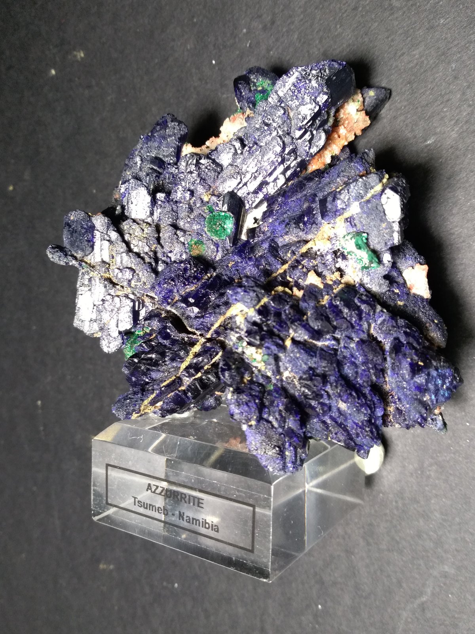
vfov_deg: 67.3
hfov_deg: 53.1
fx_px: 476
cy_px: 317
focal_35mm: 26
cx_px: 238
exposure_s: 1/30
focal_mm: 3.54
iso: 266
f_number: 2
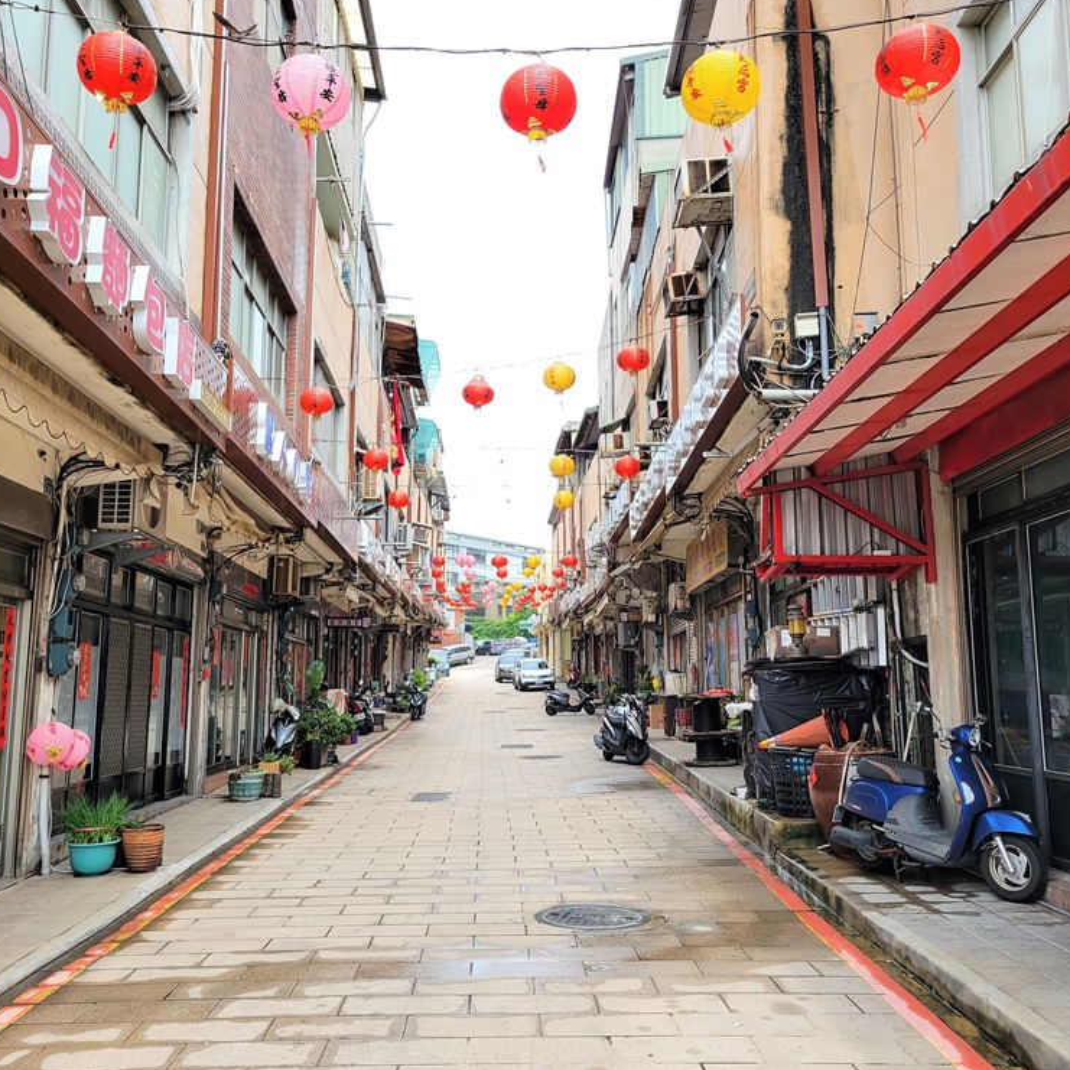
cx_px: 495
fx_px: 1084
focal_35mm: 31
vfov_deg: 52.5
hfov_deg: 52.5
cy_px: 531
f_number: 1.8
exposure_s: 1/912
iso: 40
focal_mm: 5.4
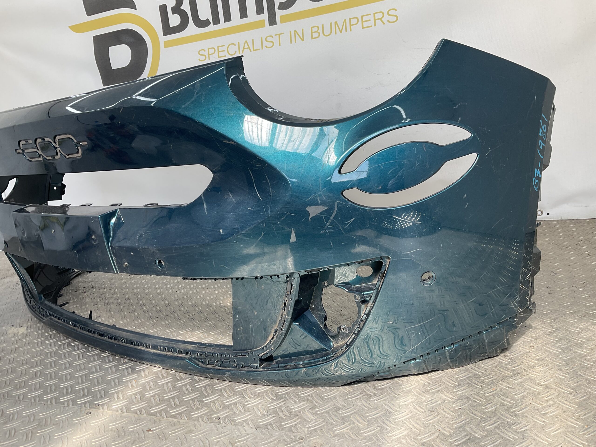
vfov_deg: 48.2
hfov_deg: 61.7
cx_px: 298
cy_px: 224
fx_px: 499
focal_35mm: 29
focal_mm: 3
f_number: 1.8
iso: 16
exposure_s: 1/199
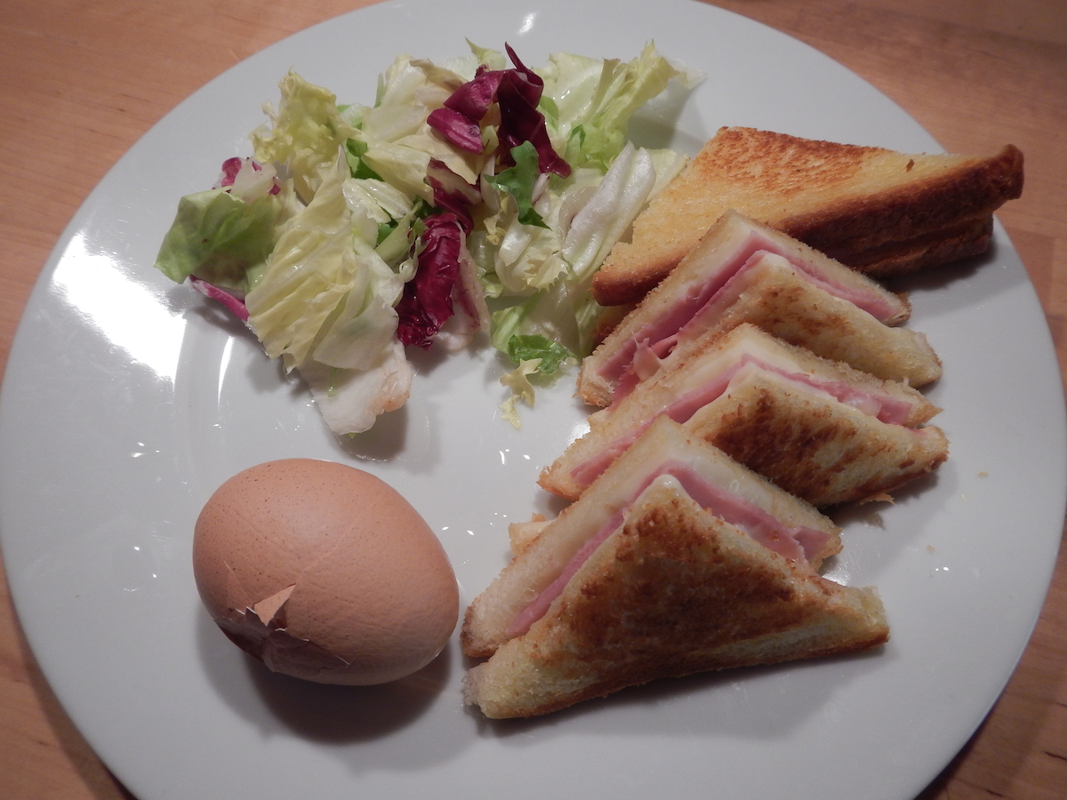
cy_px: 400
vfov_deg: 49.7
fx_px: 863
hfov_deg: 63.4
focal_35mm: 28
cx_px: 534
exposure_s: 1/30
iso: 160
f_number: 3.9
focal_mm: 5
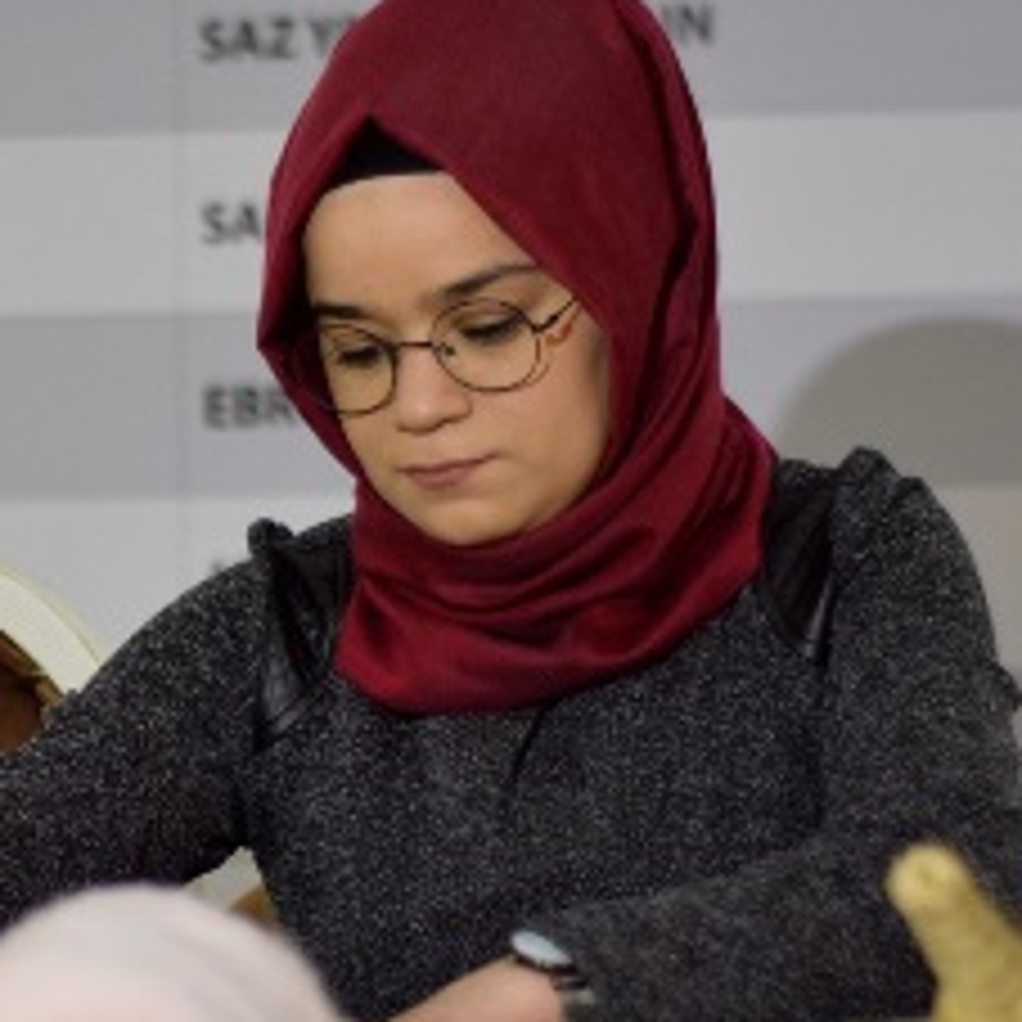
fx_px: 6012
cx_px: -77
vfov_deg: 9.7
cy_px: 732
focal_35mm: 180
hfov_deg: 9.6
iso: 800
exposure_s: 1/100
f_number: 1.8
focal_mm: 50
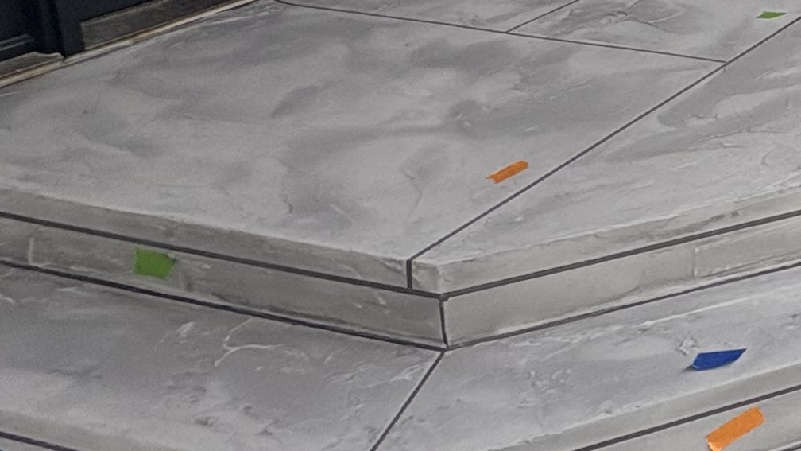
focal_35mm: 61
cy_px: -109
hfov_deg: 26.0
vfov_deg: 18.6
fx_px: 1296
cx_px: 1182
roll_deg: -1.6
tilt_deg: -13.9
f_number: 2.2
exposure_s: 1/312
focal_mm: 2.22
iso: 50
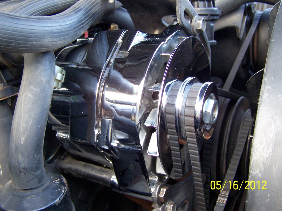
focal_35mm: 38
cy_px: 106
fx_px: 310
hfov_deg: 49.0
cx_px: 141
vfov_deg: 37.7
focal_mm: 6.3
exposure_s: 1/30
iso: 160
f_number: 2.8
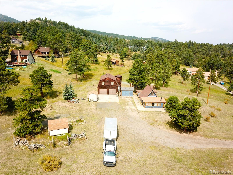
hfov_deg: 67.3
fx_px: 175
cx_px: 116
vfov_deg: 53.1
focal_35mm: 26
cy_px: 88
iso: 100
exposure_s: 1/857
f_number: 2.2
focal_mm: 4.7
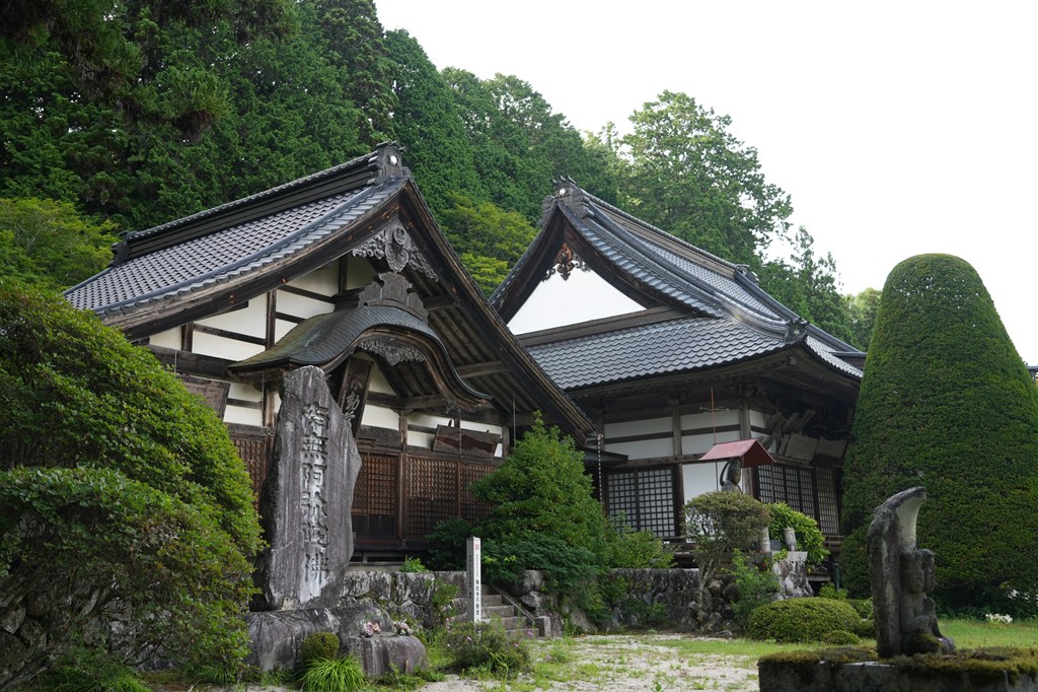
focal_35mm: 34
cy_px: 346
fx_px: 980
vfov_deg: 38.9
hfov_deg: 55.8
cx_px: 519
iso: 200
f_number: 4
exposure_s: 1/160
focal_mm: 34
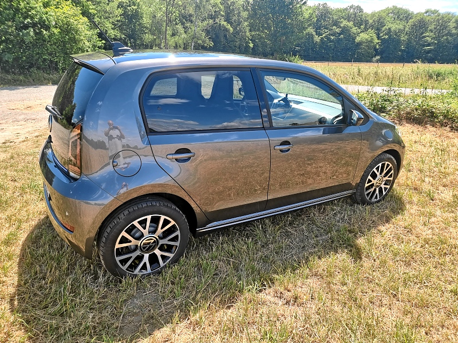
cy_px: 172
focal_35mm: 24
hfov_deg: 71.6
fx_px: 318
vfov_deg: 56.8
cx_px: 229
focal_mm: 6.7
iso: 50
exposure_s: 1/387
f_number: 1.8
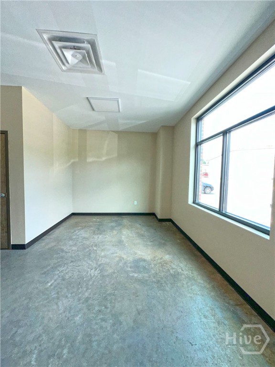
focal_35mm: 14
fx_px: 148
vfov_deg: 102.1
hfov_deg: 85.7
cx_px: 138
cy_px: 184
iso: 40
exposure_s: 1/122
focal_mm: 2.22
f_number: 2.2
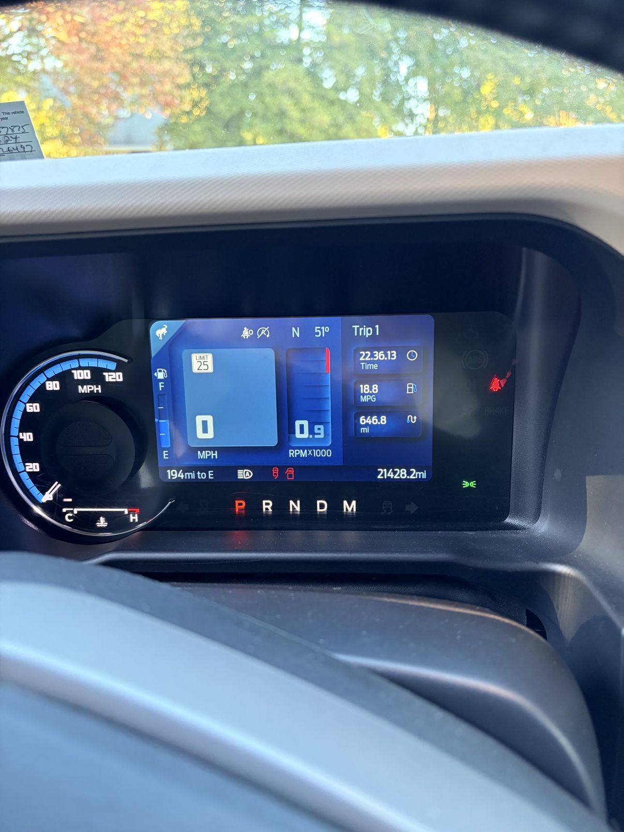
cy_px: 416
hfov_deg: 53.1
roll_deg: +0.6
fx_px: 625
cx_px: 312
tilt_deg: -18.8
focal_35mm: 26
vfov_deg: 67.3
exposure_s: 1/40
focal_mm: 5.96
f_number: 1.6
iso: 500
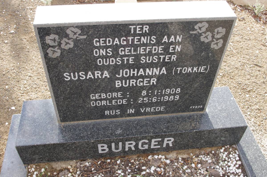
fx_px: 267
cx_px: 134
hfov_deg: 53.2
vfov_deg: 36.8
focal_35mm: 36
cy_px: 88
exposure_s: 1/125
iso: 800
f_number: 11
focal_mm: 24.38
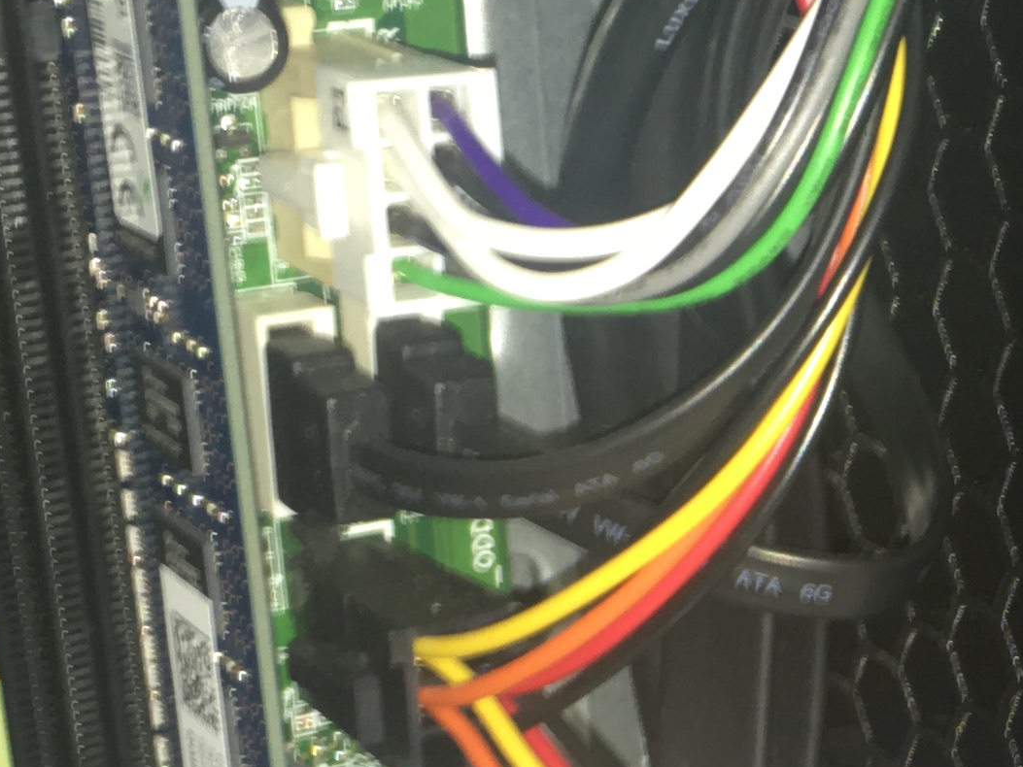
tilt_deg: -23.3
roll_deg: +0.5
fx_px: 3281
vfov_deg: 13.1
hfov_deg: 17.1
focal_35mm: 111
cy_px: 819
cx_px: 1172
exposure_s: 1/17
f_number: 2.2
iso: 32
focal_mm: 4.15
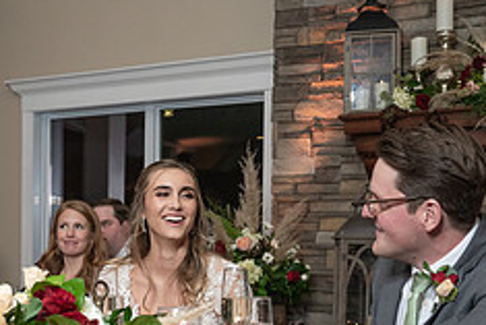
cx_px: 103
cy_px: 341
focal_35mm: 74
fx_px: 1000
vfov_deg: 17.9
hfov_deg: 26.9
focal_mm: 30
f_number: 5.6
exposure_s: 1/200
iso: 2000
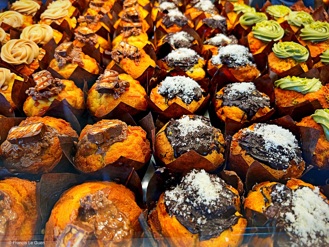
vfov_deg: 53.1
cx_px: 164
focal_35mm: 26
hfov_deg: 67.3
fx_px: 247
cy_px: 124
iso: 80
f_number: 1.5
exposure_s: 1/50
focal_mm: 5.7
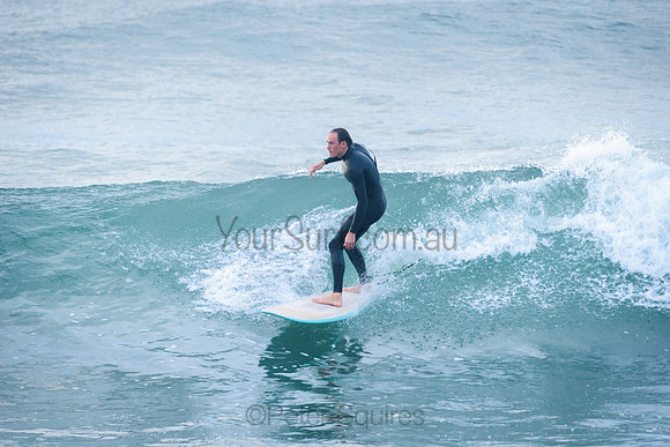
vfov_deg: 2.7
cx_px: 335
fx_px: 9360
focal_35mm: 503
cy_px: 224
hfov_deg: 4.1
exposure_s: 1/1000
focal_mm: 500
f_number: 5.6
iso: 720
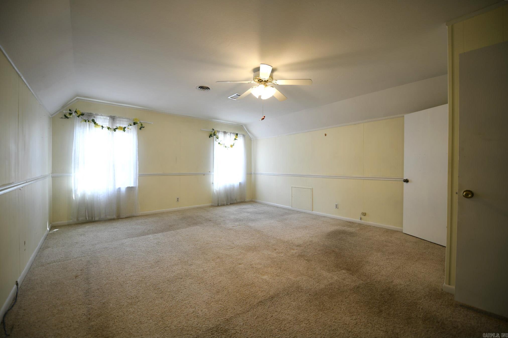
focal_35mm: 14
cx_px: 254
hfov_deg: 104.3
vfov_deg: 81.2
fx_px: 198
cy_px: 169
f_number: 2.8
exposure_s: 1/15
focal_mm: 14
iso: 64
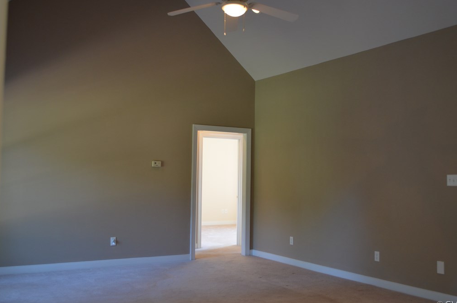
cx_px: 239
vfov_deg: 34.1
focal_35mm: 39
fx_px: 494
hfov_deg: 49.6
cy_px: 148
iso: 450
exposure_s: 1/60
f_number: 4
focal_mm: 24
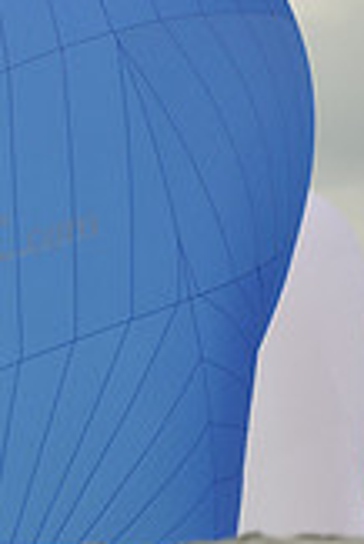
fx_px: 12924
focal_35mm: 854
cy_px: 400
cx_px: 272
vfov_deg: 2.4
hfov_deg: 1.6
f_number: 8
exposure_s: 1/1250
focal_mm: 240
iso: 320
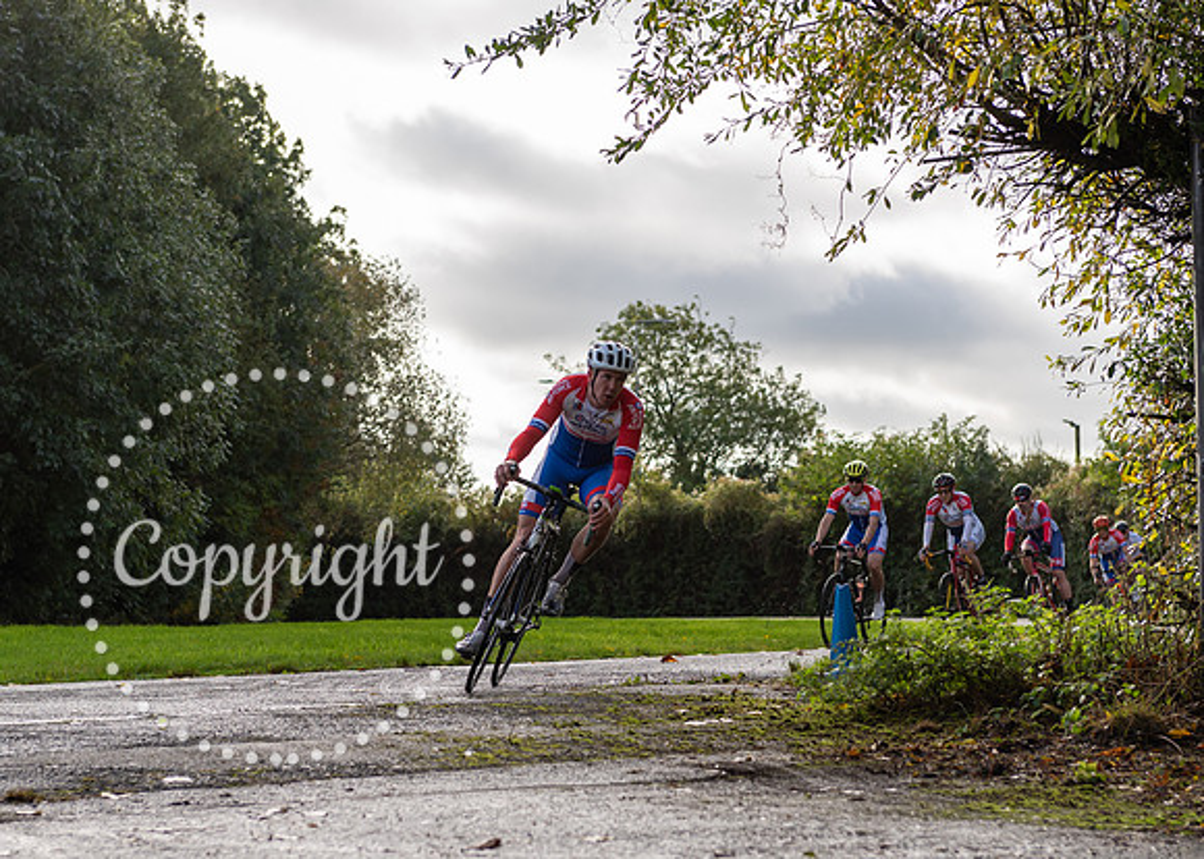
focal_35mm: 94
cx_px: 602
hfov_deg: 21.2
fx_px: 3209
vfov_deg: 15.2
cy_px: 479
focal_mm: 70
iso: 200
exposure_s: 1/1000
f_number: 4
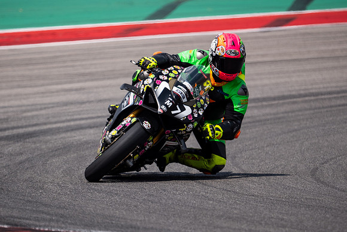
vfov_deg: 1.8
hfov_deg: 2.7
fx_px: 7231
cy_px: 116
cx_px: 174
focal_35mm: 750
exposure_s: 1/2000
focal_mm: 500
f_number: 5.6
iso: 250
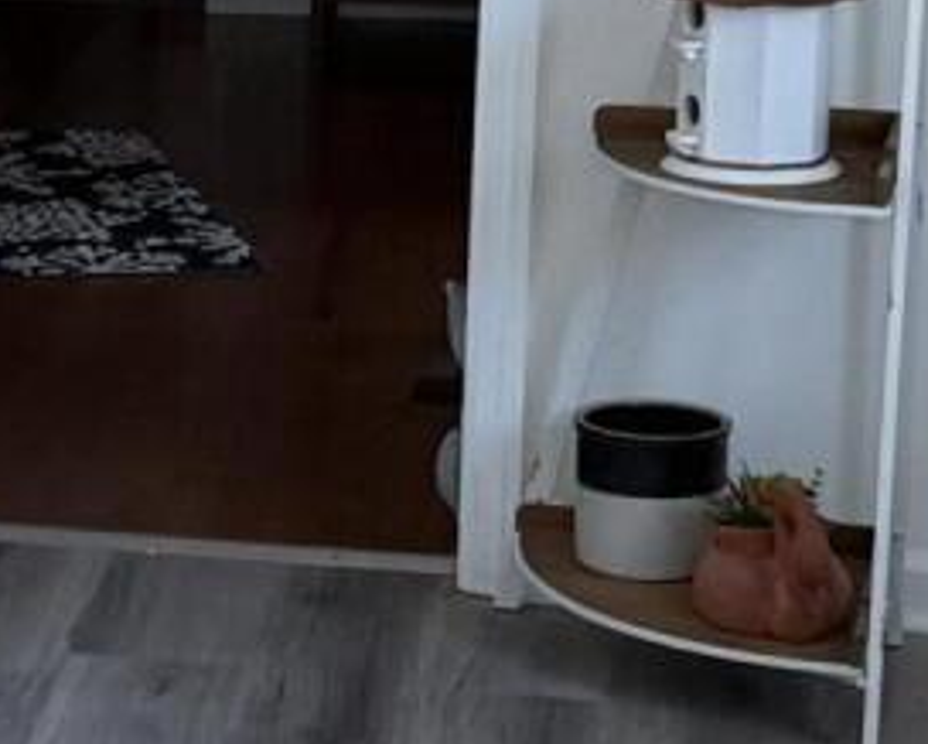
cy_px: 177
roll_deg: +0.7
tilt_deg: -12.6
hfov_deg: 10.6
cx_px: -706
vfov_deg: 9.0
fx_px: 4727
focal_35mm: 172
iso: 250
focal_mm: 6.76
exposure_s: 1/60
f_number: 1.78
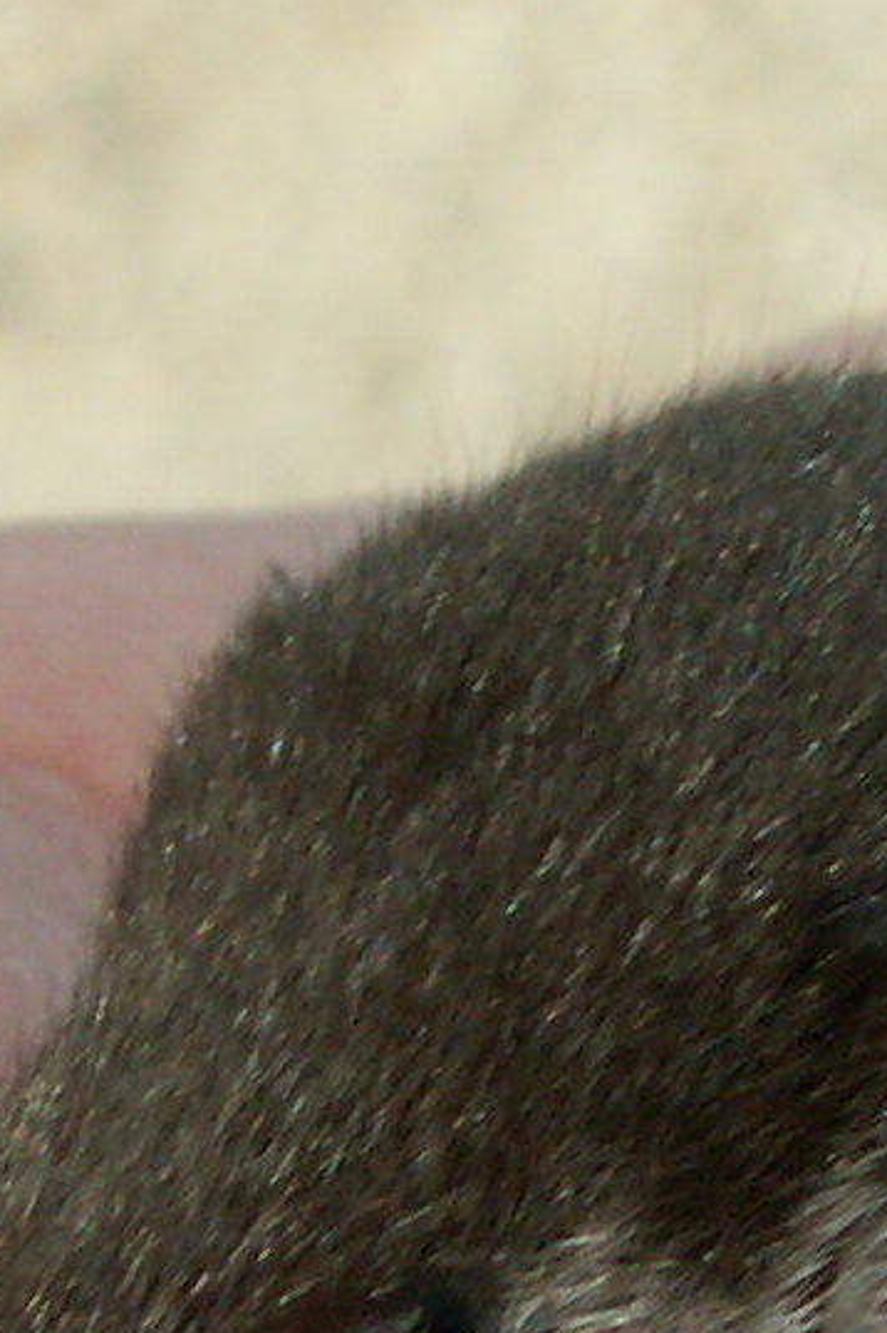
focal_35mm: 307
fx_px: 11360
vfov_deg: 6.7
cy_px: 1105
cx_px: 577
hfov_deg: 4.5
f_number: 6.3
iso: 50
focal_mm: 10.28
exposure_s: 1/125
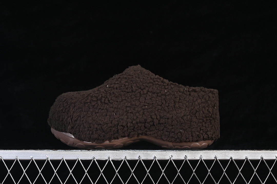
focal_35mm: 75
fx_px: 577
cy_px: 92
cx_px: 138
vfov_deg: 18.2
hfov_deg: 27.0
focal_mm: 50
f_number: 6.3
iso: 160
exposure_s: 1/60
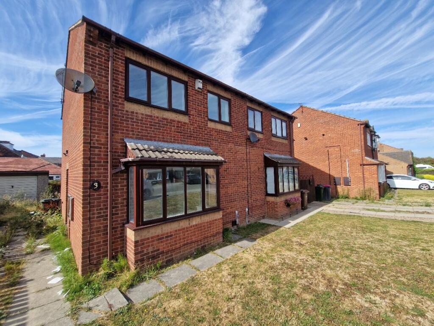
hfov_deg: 106.2
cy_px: 163
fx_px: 163
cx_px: 217
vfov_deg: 89.9
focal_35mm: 13
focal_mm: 2.2
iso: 50
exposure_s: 1/1468
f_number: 2.2
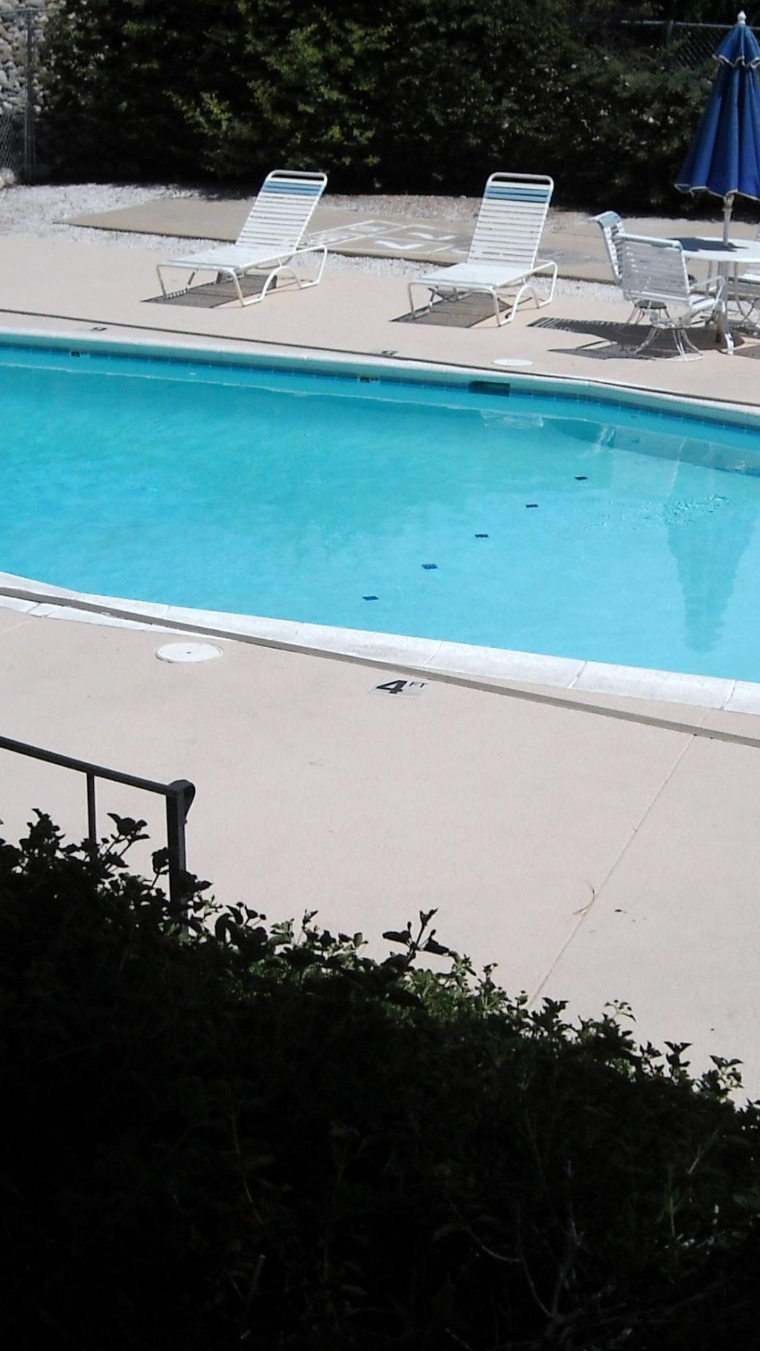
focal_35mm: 63
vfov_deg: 33.3
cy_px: 629
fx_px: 2258
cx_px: 441
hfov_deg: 19.1
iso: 64
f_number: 5.6
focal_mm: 5.7
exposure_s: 1/1089
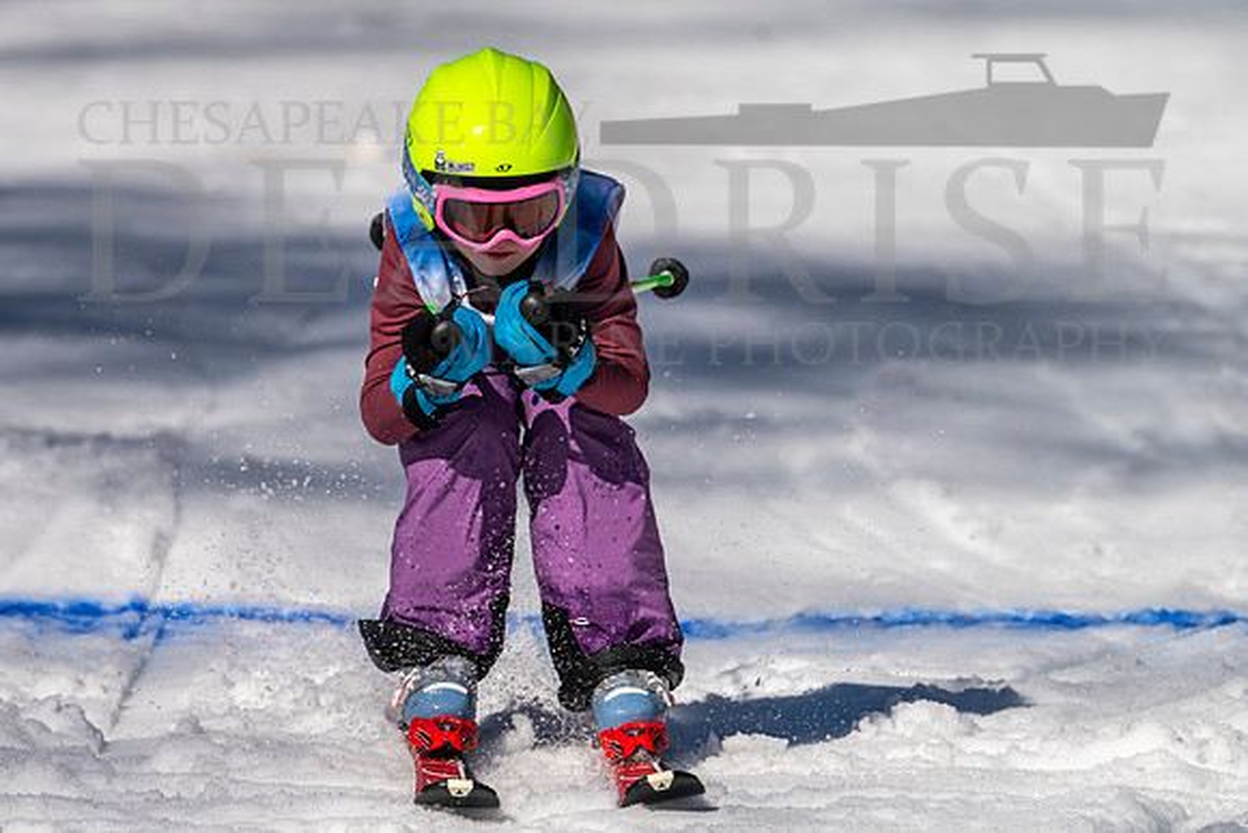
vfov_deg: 1.7
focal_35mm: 787
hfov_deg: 2.6
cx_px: 442
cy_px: 248
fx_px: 27295
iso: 200
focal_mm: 560
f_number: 8
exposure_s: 1/2000
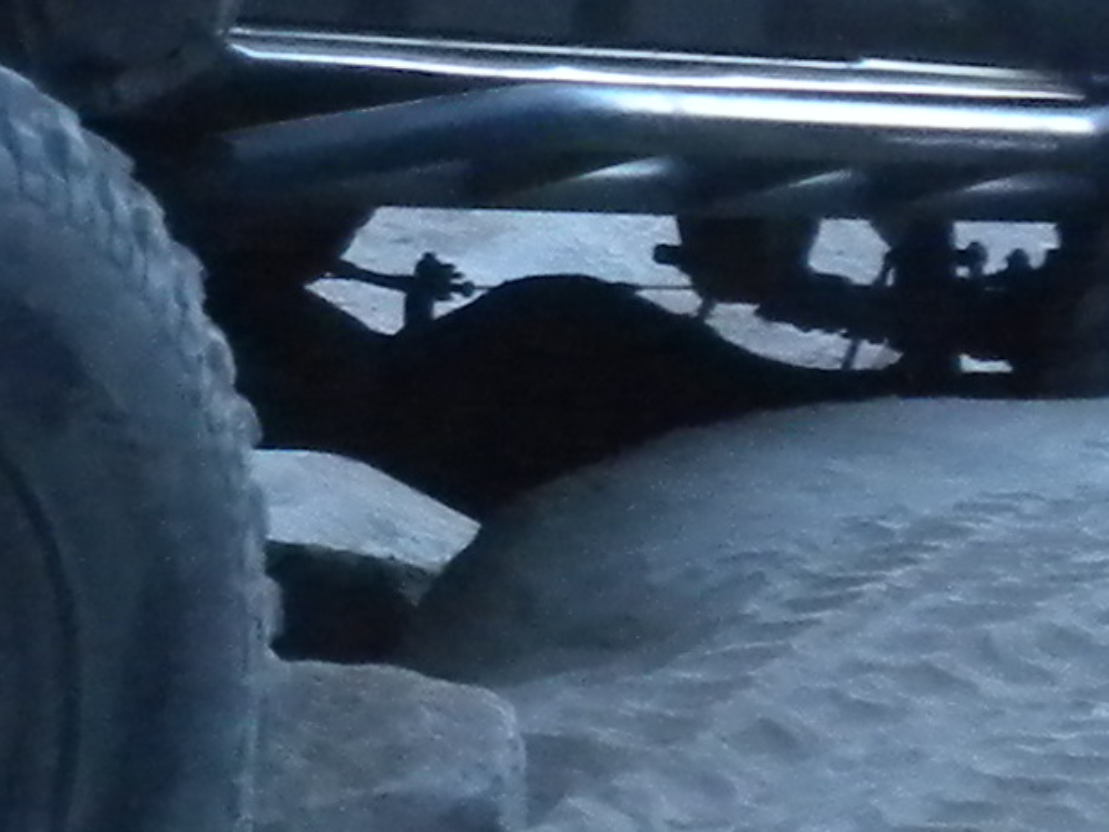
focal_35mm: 240
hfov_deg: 8.0
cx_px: -874
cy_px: 420
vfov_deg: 6.2
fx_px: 7690
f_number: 3.5
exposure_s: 1/230
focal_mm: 6.6
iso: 400
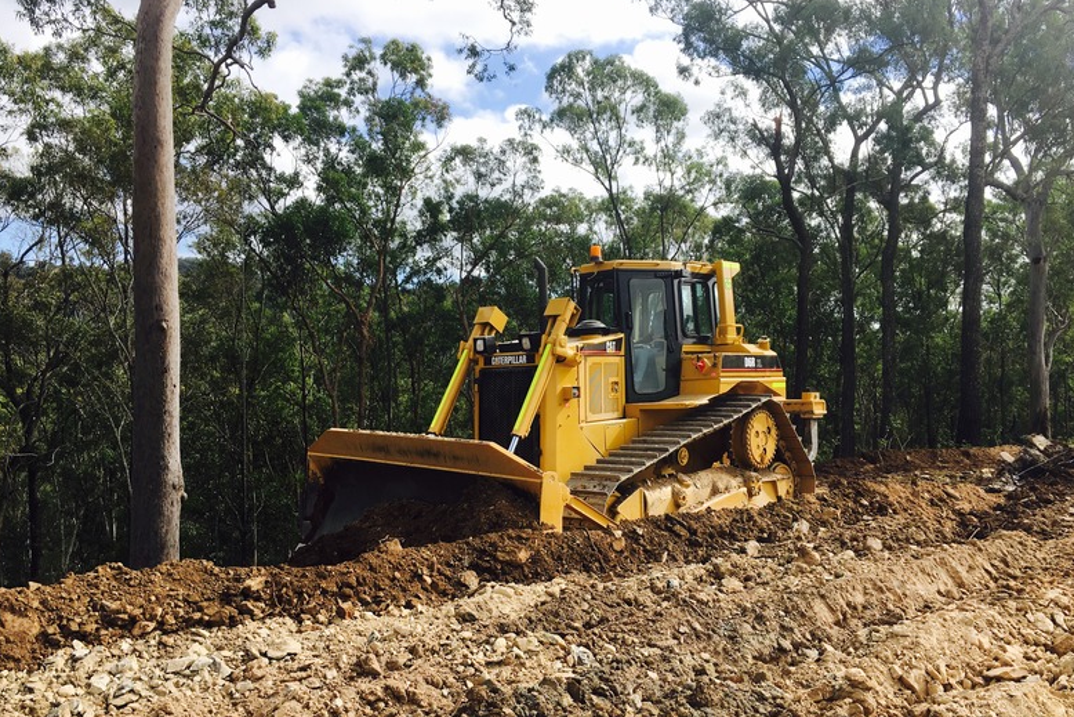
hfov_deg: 60.3
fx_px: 925
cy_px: 402
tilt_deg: -3.4
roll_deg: -0.2
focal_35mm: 31
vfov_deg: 42.3
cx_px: 545
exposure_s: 1/938
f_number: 2.2
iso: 25
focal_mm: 4.15
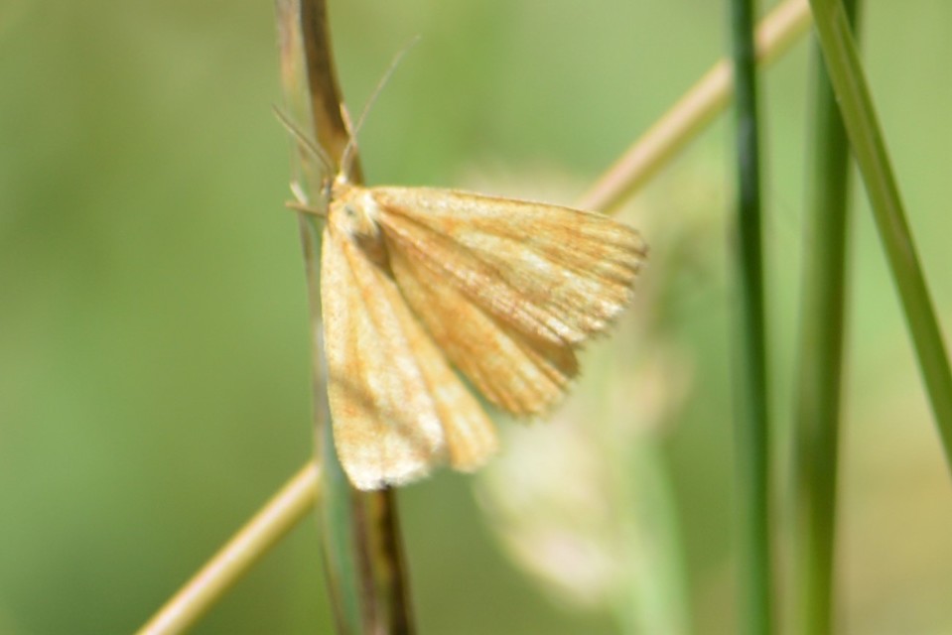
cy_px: 318
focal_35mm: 420
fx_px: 11109
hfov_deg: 4.9
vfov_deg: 3.3
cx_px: 476
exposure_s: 1/160
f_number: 8
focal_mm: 280
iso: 100
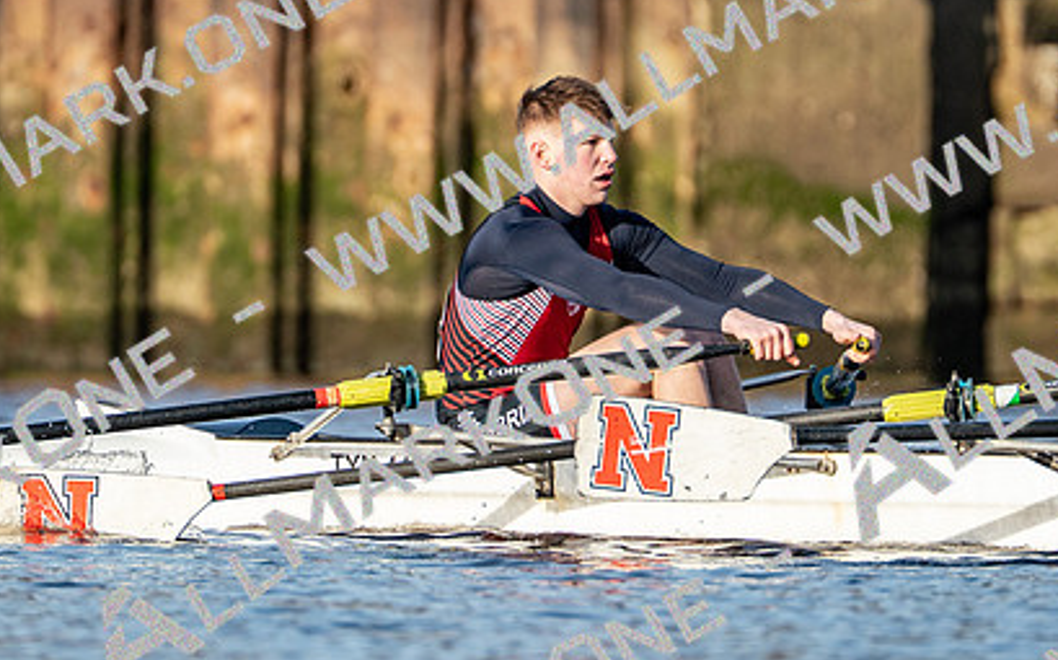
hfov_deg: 1.6
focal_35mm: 1302
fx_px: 37516
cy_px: 299
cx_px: 626
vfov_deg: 1.0
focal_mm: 600
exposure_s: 1/2000
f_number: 6.3
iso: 640
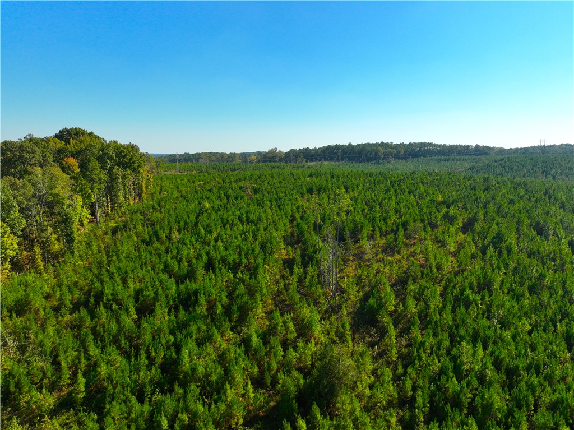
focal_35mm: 24
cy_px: 215
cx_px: 287
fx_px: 398
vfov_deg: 56.8
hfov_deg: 71.6
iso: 150
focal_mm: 12.29
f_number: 2.8
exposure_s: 1/320
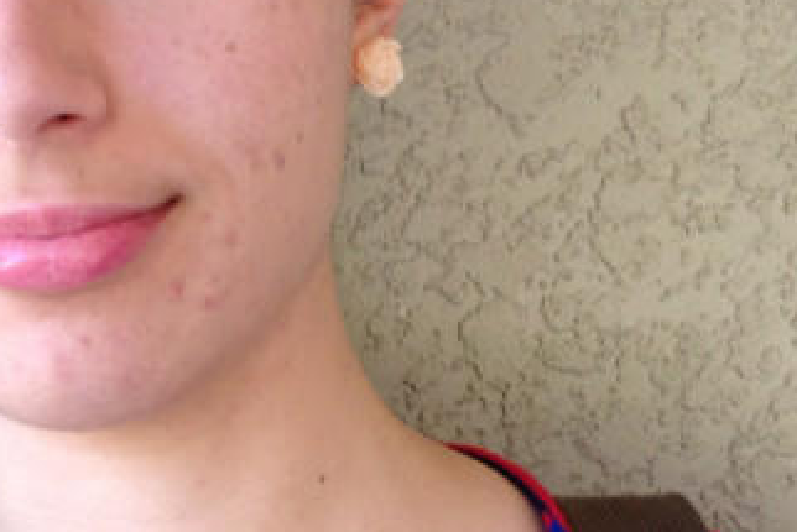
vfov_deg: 12.6
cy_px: 381
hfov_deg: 18.6
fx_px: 2414
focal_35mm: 109
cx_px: 146
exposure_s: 1/60
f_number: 2.4
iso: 64
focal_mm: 4.12
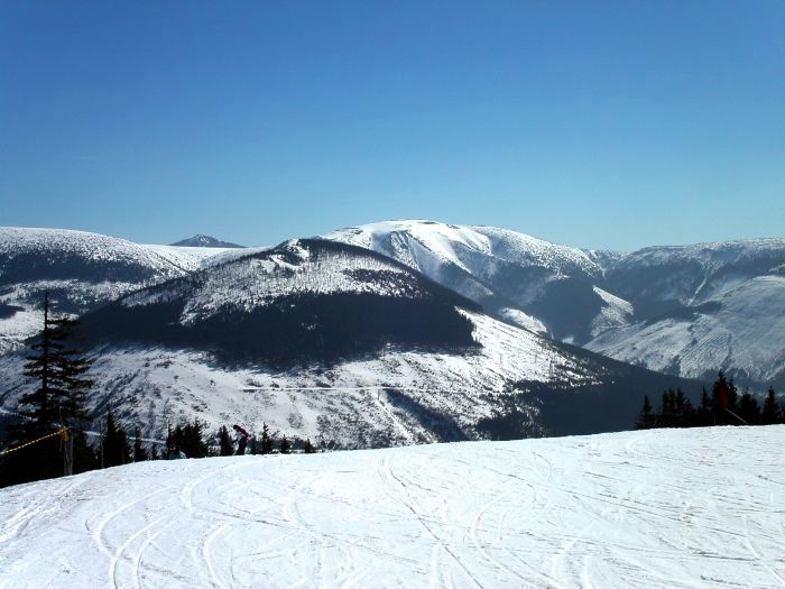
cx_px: 392
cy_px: 294
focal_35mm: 55
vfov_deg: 26.6
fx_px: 1247
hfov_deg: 34.9
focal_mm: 11.3
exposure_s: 1/1000
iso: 100
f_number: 8
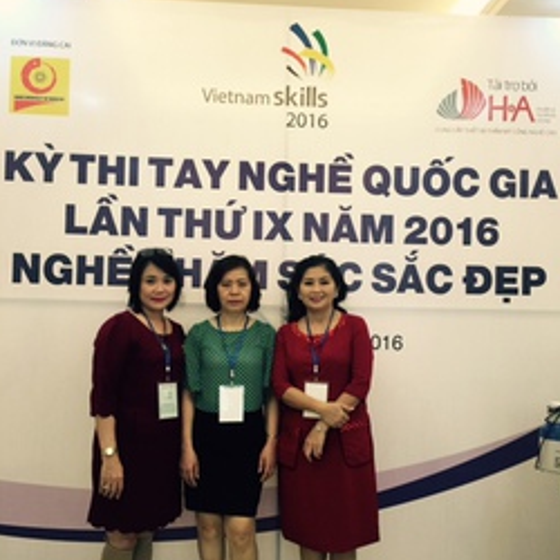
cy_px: 314
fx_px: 641
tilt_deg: +0.6
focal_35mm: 35
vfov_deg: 47.1
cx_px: 280
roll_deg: -1.9
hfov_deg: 47.2
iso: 50
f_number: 2.2
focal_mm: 4.15
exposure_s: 1/33
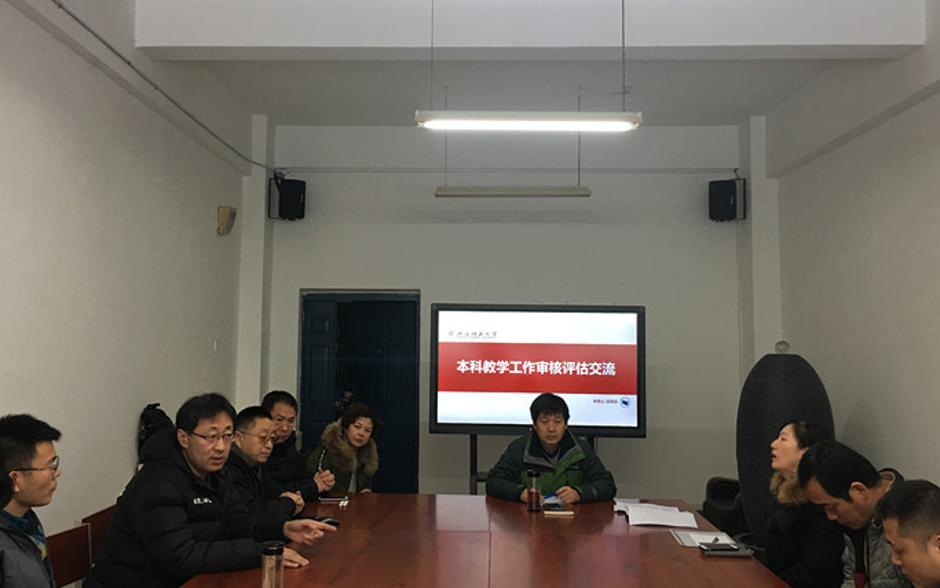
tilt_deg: +6.9
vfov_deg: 35.3
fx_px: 922
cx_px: 446
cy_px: 264
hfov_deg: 54.0
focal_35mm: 36
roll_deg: -0.6
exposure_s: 1/17
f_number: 2.2
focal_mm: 4.15
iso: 50
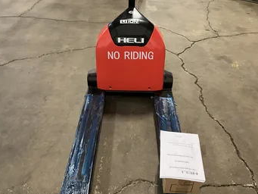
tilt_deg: -35.2
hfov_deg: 53.9
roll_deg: -0.8
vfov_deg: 41.8
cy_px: 89
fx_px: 253
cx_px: 130
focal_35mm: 34
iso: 320
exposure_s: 1/39
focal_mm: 3
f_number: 1.8
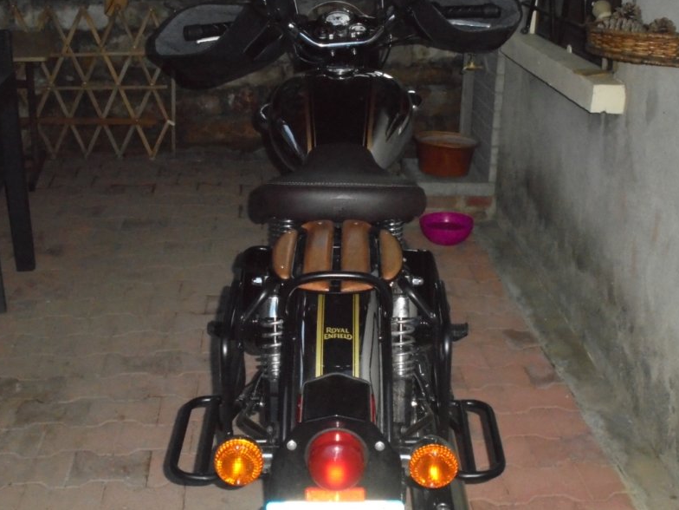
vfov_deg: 29.1
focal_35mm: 50
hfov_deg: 38.2
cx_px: 336
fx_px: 981
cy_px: 252
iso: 800
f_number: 4.8
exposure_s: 1/60
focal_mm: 8.9
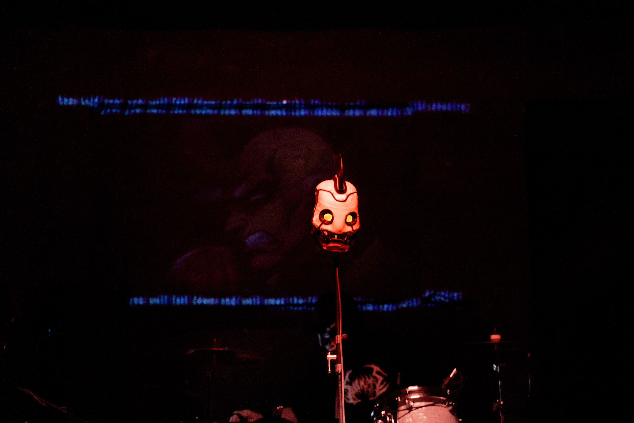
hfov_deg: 21.2
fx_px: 1697
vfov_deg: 14.2
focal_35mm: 96
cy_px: 212
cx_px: 317
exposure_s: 1/25
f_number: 2.8
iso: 6400
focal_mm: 94
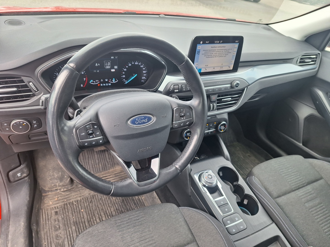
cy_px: 124
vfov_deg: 58.9
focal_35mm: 23
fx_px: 219
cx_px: 165
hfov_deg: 73.9
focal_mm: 5.54
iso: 40
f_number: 1.8
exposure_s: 1/156
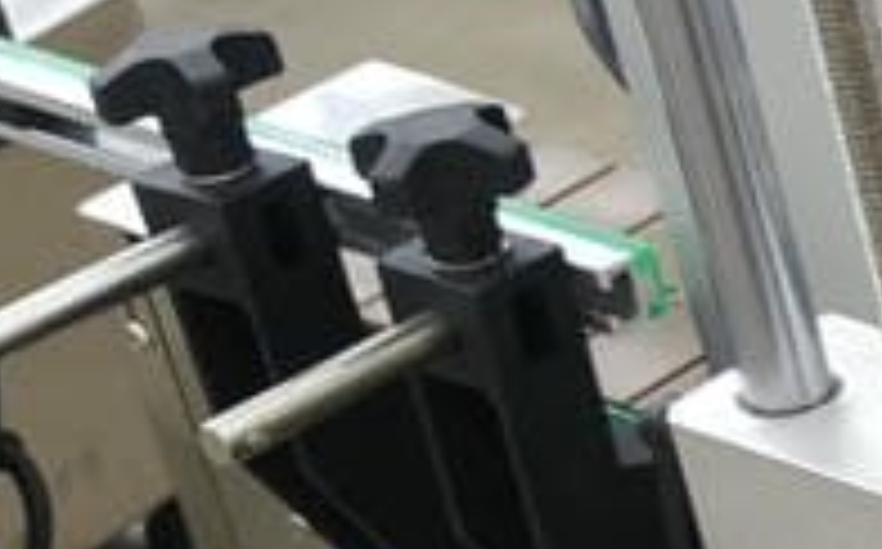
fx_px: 4490
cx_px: 2547
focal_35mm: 187
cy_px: 758
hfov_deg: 9.2
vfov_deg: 6.9
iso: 500
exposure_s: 1/50
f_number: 1.88
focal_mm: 5.56
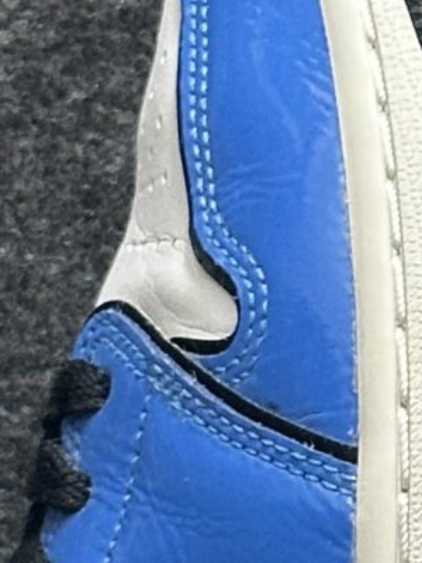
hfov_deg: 4.8
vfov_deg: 6.4
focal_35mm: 307
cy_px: 788
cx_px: 536
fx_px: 4990
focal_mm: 6.86
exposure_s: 1/36
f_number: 1.78
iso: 320
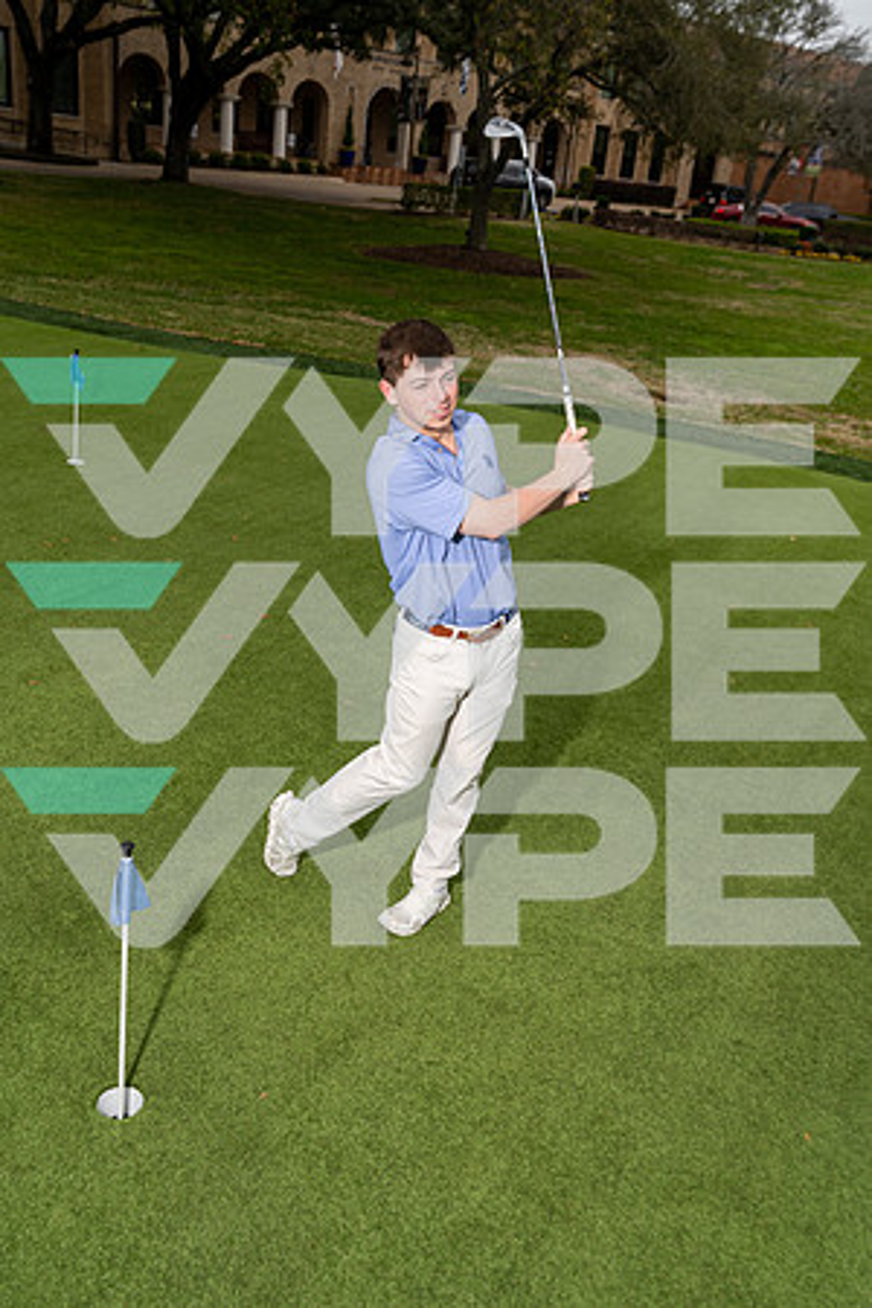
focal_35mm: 32
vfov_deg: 58.7
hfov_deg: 41.1
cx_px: 436
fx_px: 1163
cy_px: 654
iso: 200
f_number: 7.1
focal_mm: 32
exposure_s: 1/250
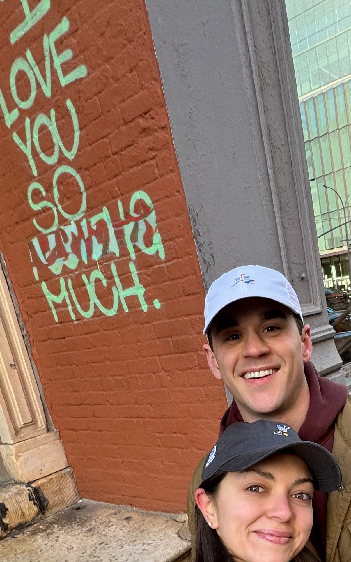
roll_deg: +9.3
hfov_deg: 39.0
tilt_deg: -16.1
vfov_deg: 57.5
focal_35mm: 31
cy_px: 434
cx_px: 281
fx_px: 475
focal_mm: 2.22
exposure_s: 1/99
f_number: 2.2
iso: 64
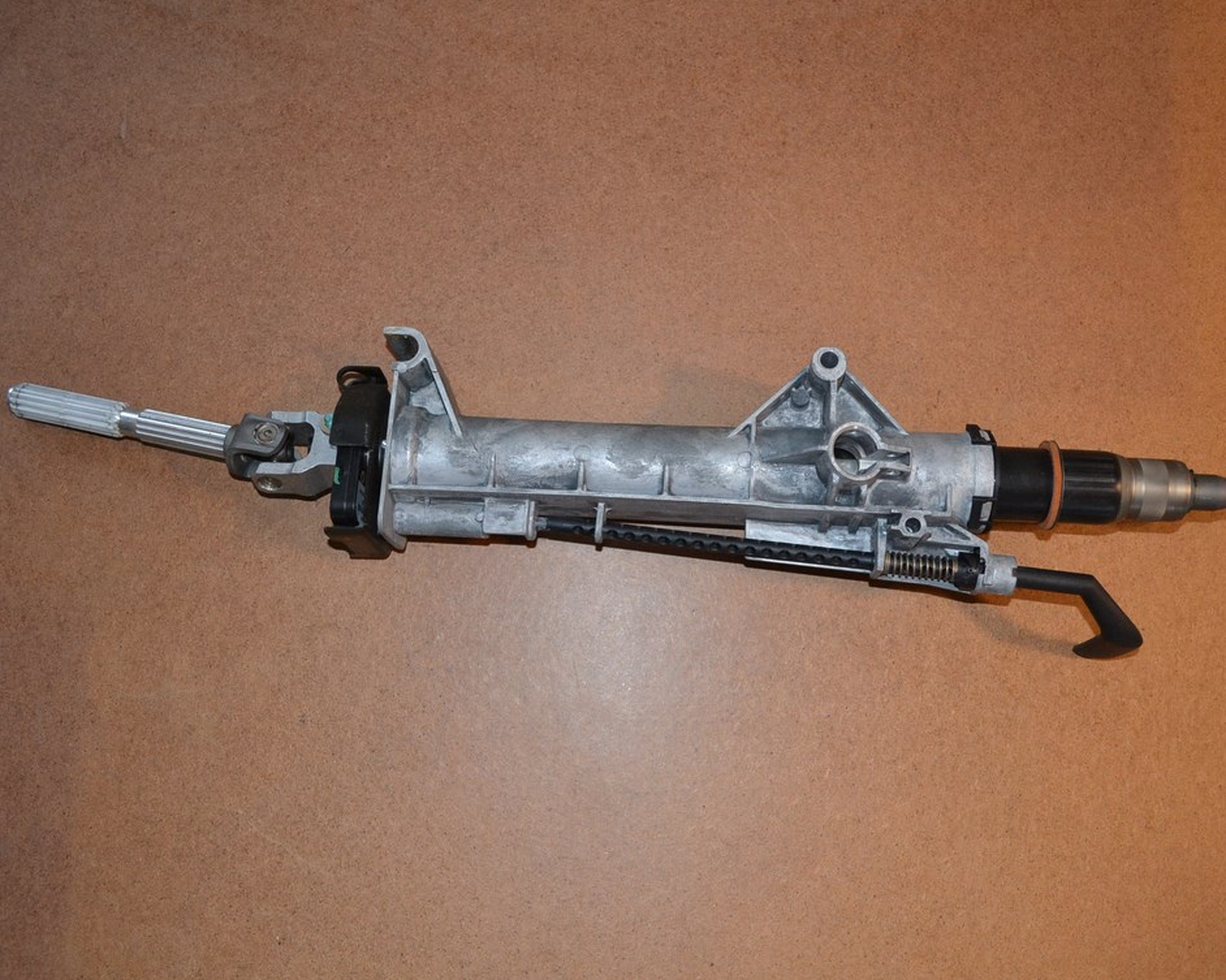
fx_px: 1124
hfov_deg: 57.1
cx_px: 665
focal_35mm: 31
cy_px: 493
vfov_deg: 47.1
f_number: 3.5
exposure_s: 1/60
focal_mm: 18
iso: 1250
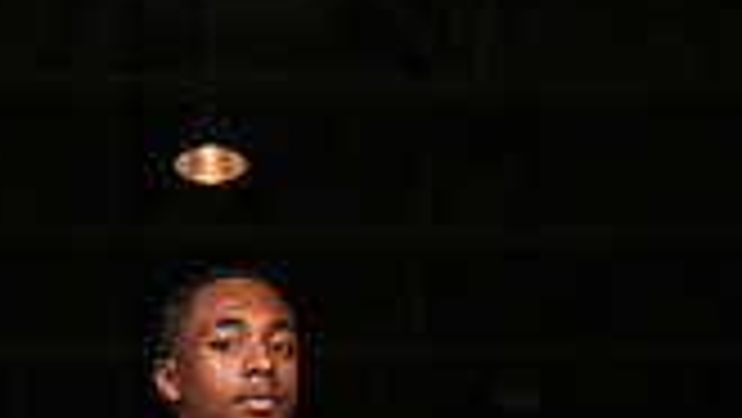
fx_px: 2480
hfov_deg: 17.0
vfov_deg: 8.8
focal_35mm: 126
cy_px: 984
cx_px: 243
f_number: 6.3
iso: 250
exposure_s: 1/200
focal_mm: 44
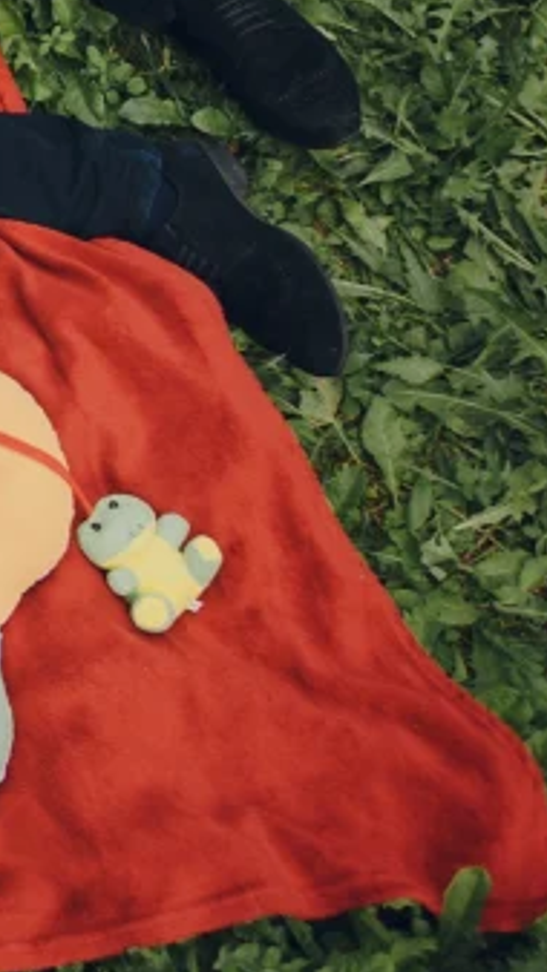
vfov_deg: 26.8
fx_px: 1961
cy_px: 82
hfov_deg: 12.6
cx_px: -746
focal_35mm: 76
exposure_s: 1/1000
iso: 250
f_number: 4
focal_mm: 24
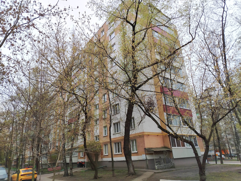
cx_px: 120
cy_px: 90
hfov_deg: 71.6
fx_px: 167
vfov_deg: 56.8
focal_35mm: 24
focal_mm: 5.25
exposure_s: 1/512
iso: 100
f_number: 1.75
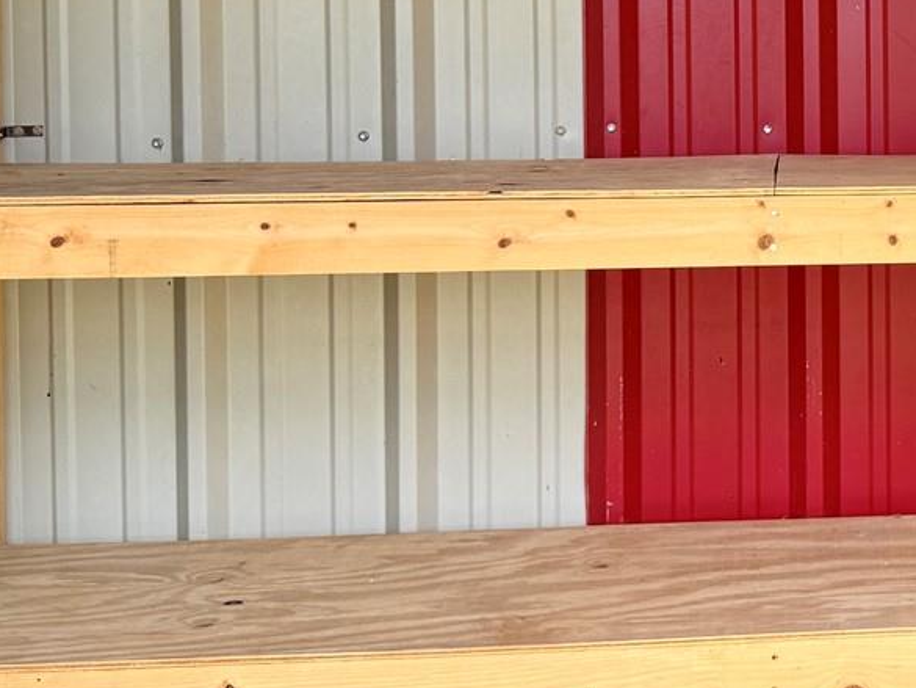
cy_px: 58
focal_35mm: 84
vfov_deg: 17.3
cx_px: 1048
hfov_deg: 21.8
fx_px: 2223
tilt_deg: -0.7
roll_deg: +1.0
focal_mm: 6.76
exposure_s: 1/772
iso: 80
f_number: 1.78
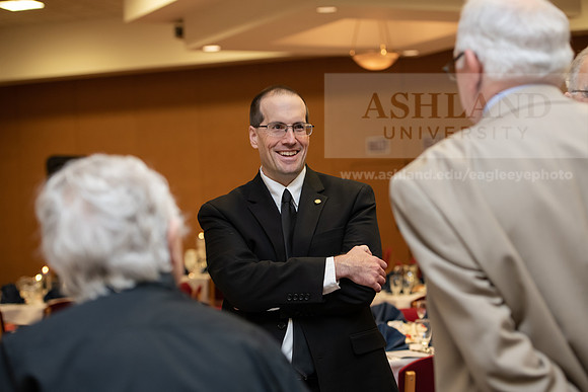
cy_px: 196
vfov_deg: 17.5
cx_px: 294
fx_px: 1274
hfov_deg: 26.0
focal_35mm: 78
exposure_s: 1/160
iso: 1250
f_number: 4
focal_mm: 78
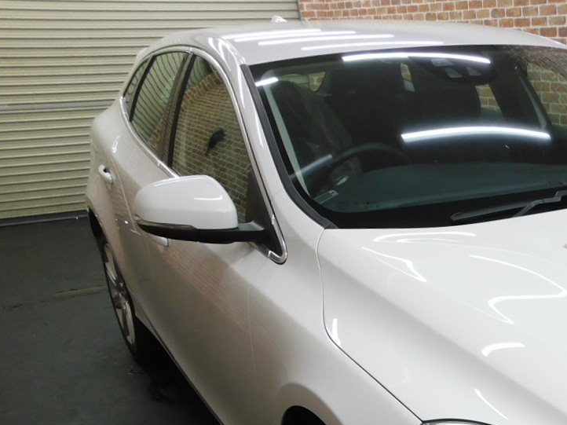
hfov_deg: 33.8
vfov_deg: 27.2
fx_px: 835
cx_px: 583
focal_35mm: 51
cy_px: 408
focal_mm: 4
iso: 125
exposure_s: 1/30
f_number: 3
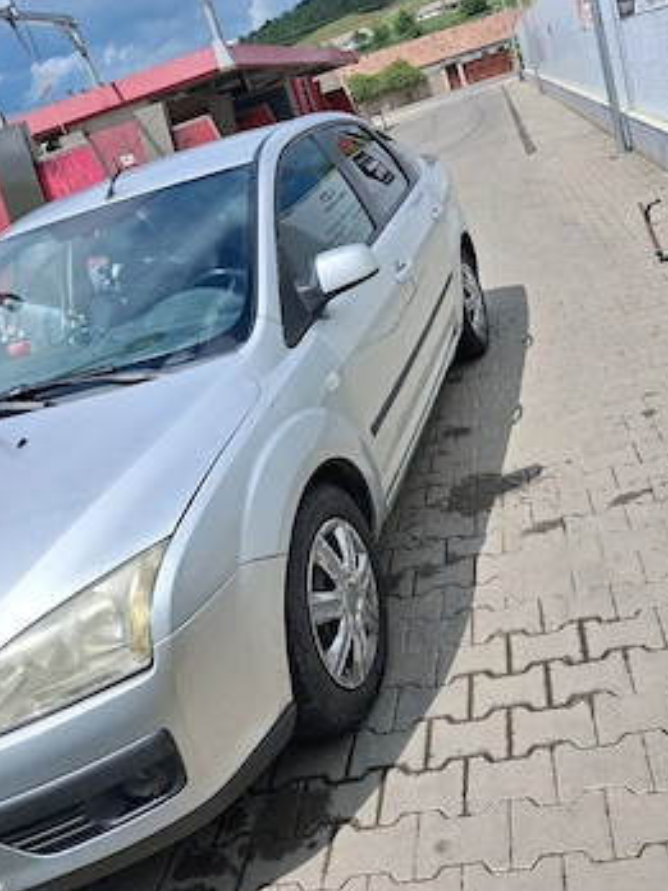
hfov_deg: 45.4
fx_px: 798
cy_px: 407
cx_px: 374
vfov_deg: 58.3
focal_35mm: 31
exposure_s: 1/1111
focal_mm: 4
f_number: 1.8
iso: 25
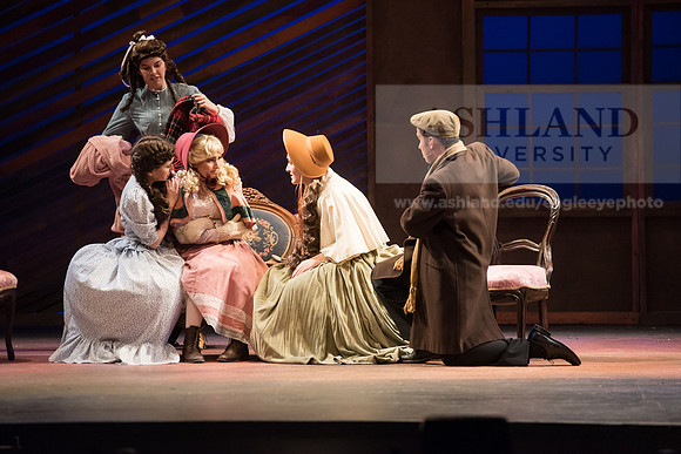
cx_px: 340
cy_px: 227
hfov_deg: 10.8
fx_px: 3595
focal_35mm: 190
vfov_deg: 7.2
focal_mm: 190
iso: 3200
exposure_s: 1/400
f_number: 3.5
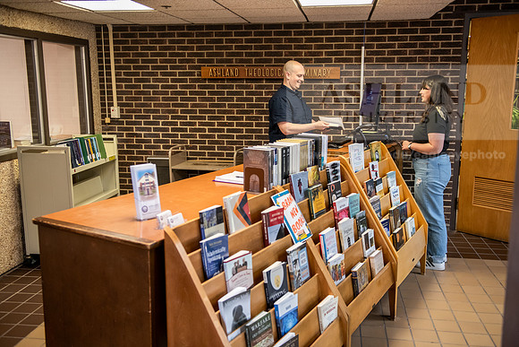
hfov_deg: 53.1
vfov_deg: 36.9
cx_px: 260
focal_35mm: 36
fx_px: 519
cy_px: 174
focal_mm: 36
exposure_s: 1/160
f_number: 3.2
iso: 1250
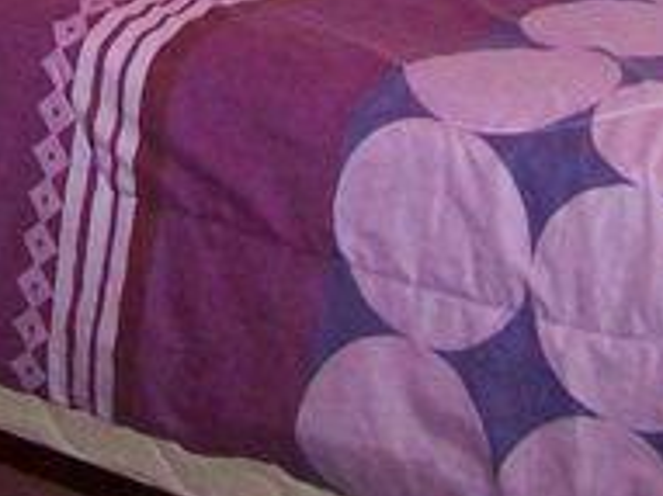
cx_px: 212
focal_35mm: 151
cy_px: -461
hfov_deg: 13.1
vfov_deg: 9.3
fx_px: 2890
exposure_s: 1/64
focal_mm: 6
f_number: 2.7
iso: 200
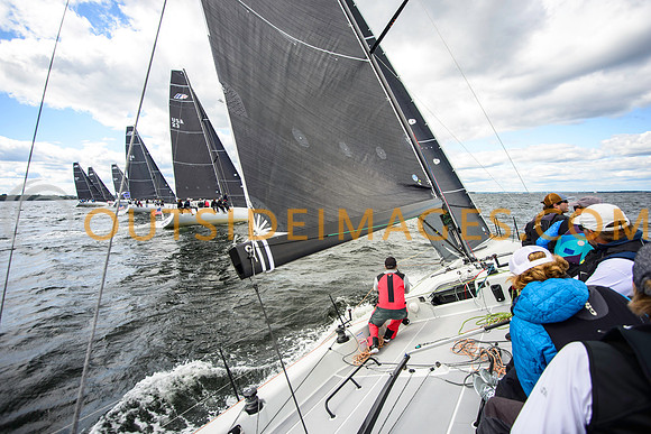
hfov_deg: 100.1
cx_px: 326
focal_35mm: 15
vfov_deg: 77.1
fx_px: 273
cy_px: 217
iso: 320
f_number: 5.6
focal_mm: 15
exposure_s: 1/800
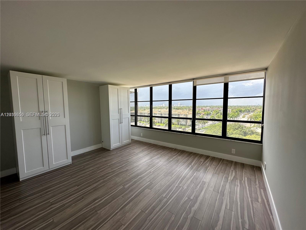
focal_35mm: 14
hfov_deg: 102.1
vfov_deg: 85.7
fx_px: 124
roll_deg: +0.5
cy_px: 115
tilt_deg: -4.3
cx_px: 153
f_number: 2.2
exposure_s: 1/360
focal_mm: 2.22
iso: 40
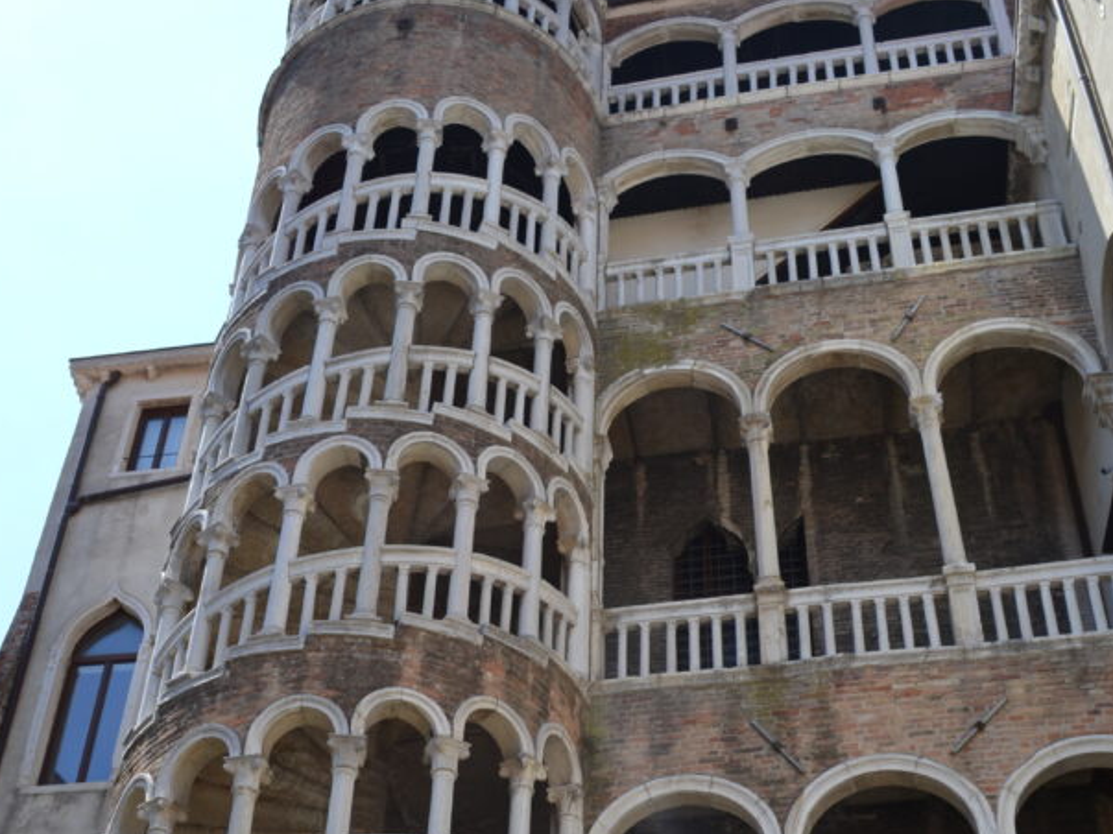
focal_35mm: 49
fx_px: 1575
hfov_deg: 38.9
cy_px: 738
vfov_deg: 28.6
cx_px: 573
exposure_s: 1/200
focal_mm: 20
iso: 100
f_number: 7.1
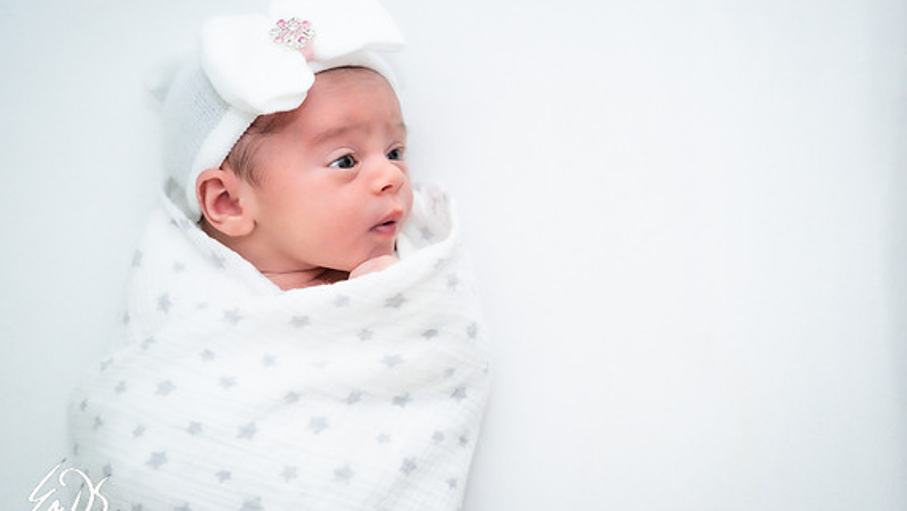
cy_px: 217
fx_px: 1708
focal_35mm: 71
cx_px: 489
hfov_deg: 29.7
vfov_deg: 17.0
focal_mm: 50
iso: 1000
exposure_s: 1/90
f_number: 4
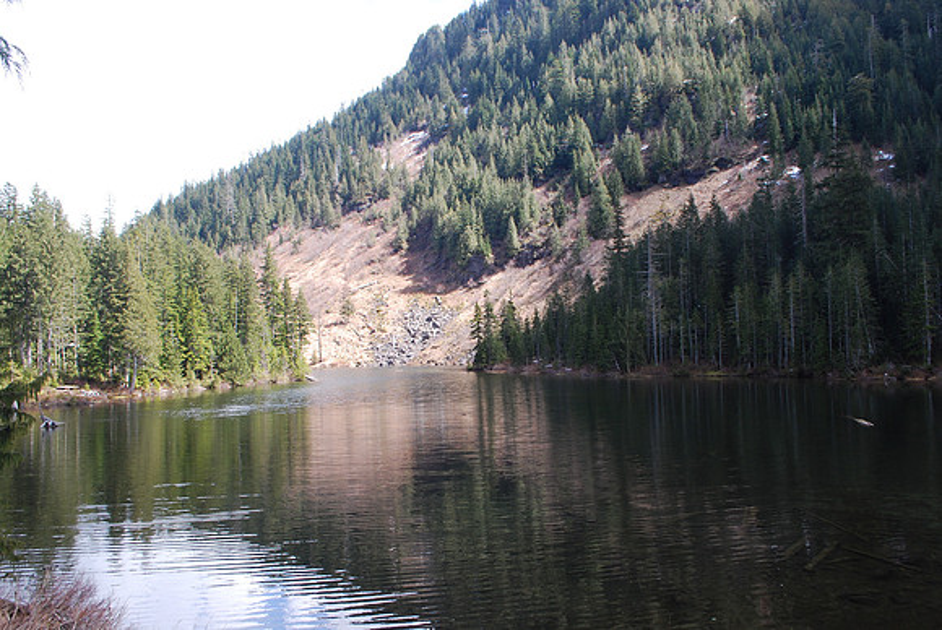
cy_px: 315
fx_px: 707
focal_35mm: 27
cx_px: 471
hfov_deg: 67.3
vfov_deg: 48.0
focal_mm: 18
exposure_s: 1/80
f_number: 8
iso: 200
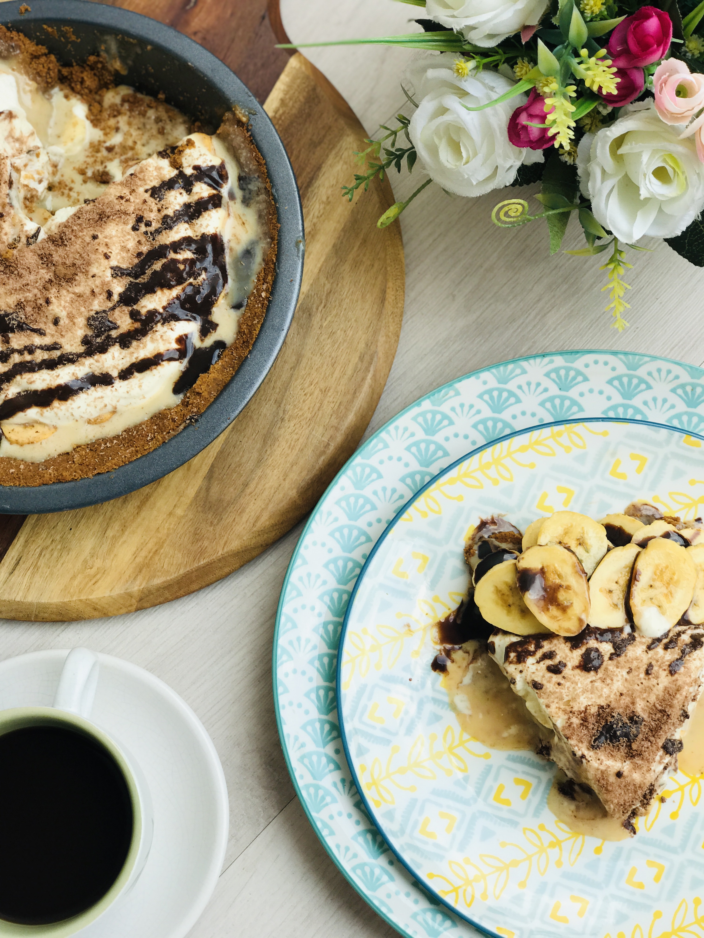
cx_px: 352
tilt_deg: -78.1
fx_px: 1546
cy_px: 469
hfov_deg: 25.7
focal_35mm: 57
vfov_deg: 33.8
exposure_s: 1/317
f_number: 2.8
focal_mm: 6.6
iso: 20
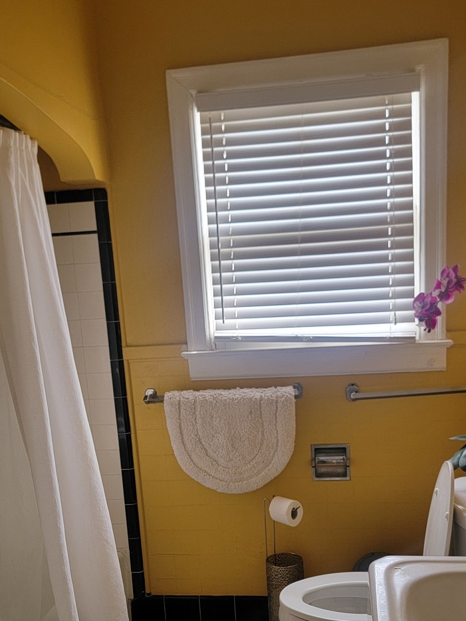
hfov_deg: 38.7
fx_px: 664
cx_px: 245
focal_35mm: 37
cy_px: 406
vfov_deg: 49.4
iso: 200
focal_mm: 6.7
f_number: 1.8
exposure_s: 1/60
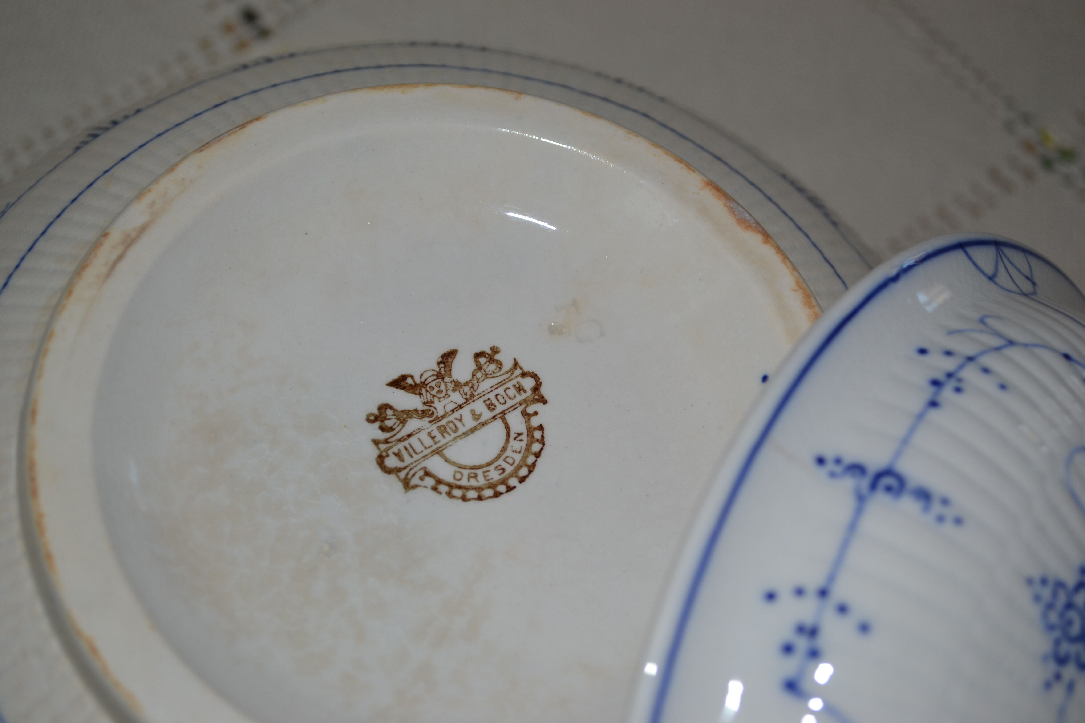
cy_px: 362
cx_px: 542
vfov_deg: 23.8
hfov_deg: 35.1
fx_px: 1718
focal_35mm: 57
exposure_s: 1/60
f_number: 5
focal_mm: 38
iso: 200
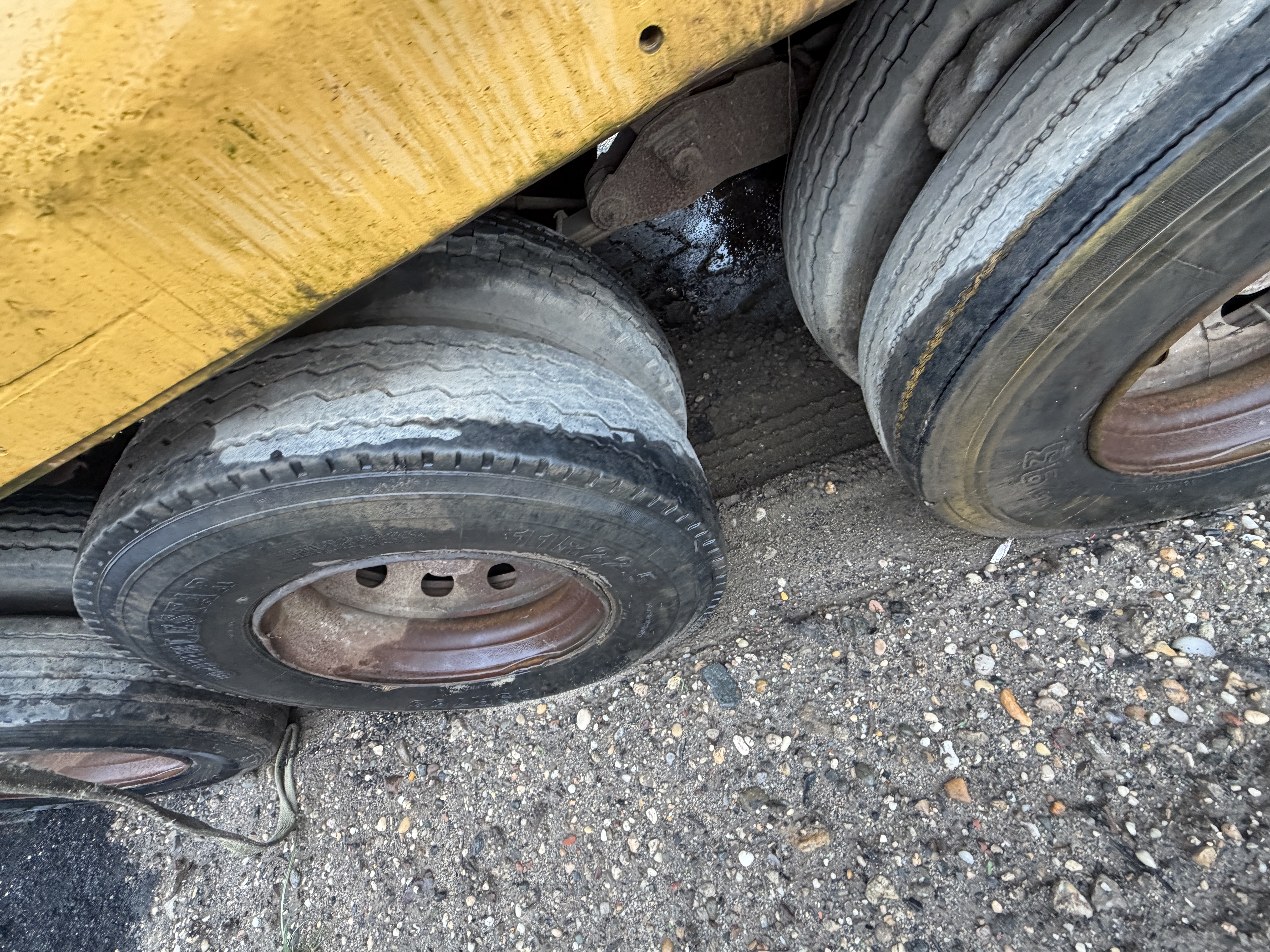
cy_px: 450
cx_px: 601
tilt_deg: -51.8
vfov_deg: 81.7
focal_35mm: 15
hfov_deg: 98.1
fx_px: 550
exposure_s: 1/121
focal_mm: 2.22
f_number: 2.2
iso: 125
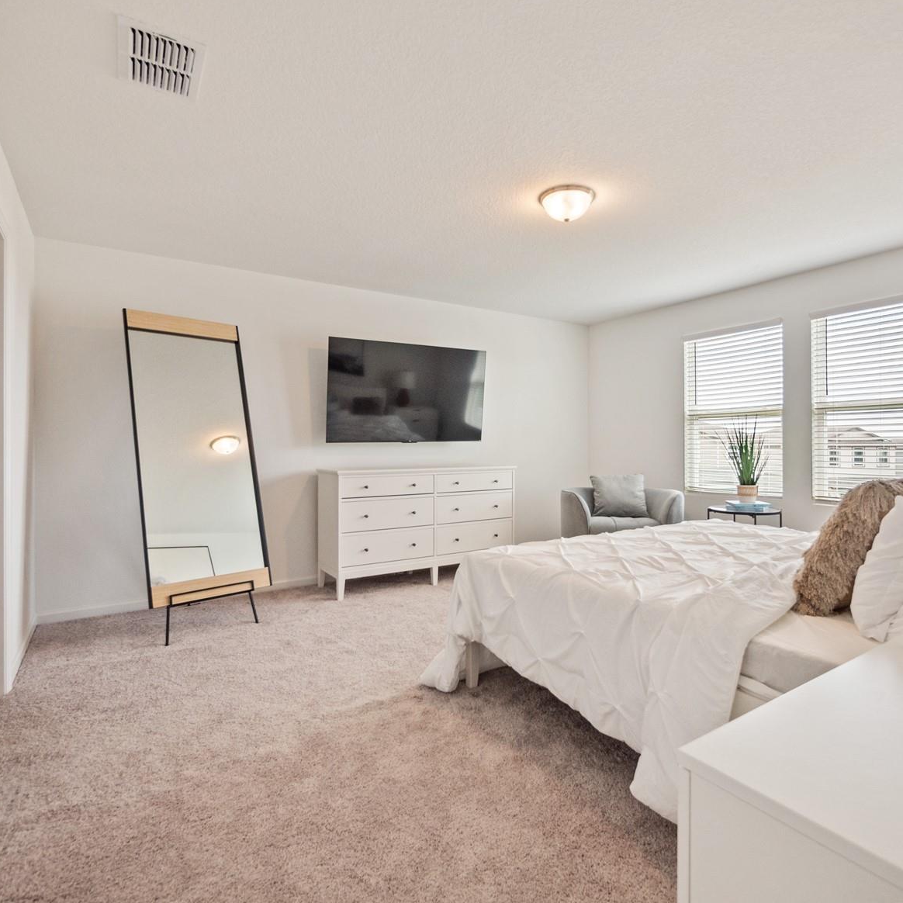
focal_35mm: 17
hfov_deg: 83.8
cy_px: 456
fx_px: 502
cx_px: 487
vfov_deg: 84.0
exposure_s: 1/60
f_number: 4
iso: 640
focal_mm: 7
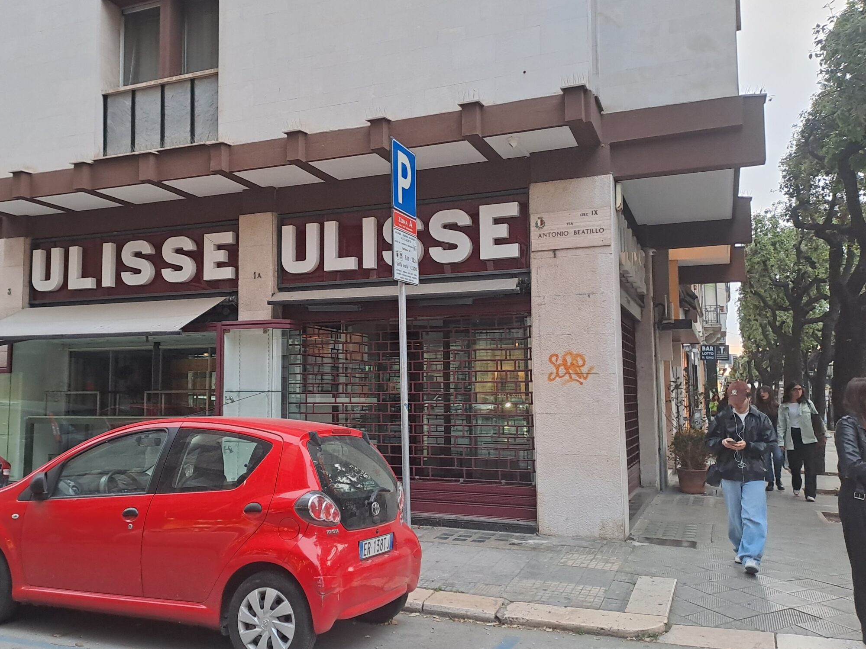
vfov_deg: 44.2
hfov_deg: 56.6
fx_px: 801
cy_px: 330
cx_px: 367
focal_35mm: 32
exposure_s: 1/50
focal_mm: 4.65
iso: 125
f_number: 1.8
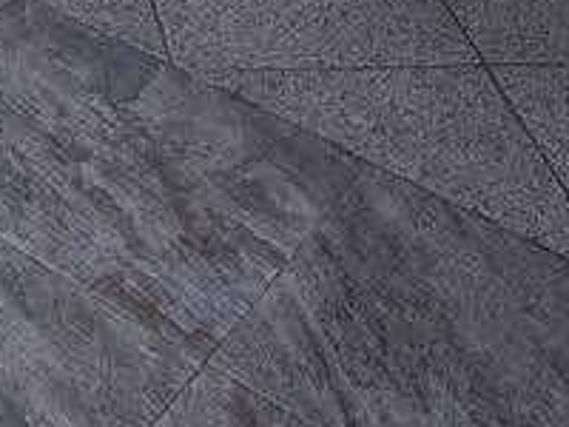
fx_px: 1660
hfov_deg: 19.0
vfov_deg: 10.2
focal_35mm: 101
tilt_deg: +0.1
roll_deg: -1.8
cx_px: 26
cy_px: -897
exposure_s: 1/535
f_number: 2.2
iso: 50
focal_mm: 2.22
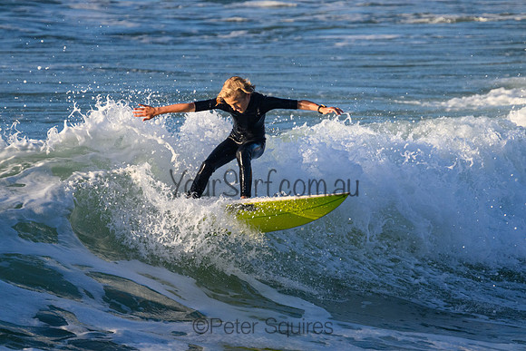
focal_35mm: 800
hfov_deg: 2.6
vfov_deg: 1.7
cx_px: 263
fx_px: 11691
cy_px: 176
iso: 2800
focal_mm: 800
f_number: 11
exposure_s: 1/2000
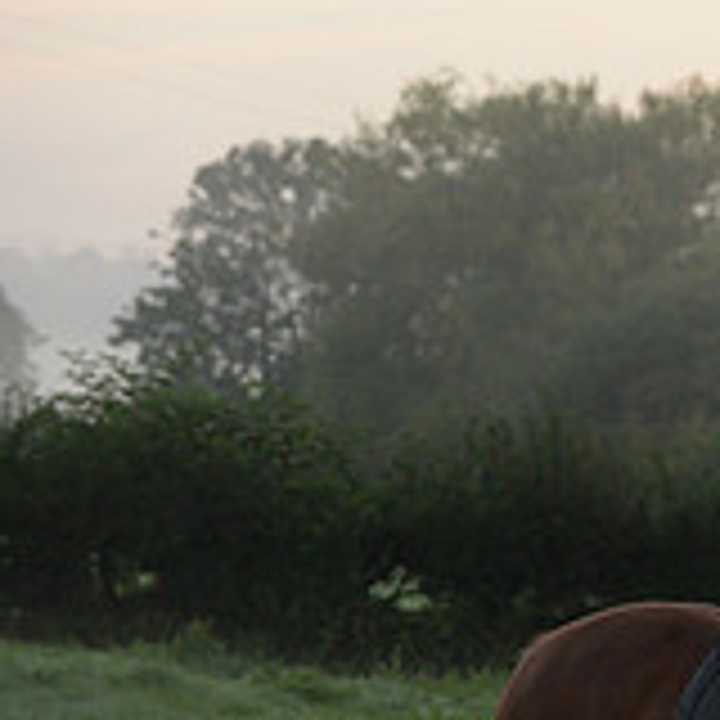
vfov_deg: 4.1
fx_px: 10166
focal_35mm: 432
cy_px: 504
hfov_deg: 4.0
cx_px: 1300
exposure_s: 1/400
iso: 2500
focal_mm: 140
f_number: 5
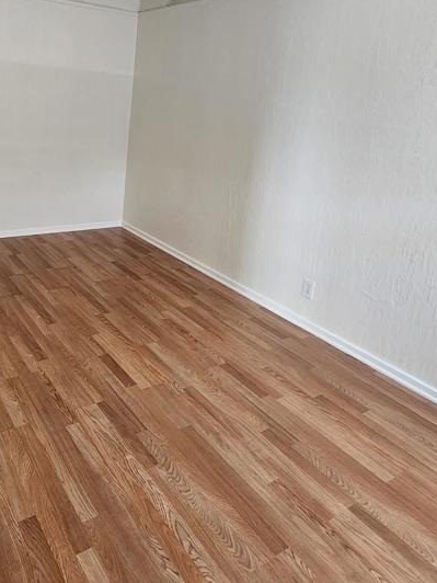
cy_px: 195
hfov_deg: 53.1
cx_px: 125
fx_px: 421
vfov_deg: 67.5
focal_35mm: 25
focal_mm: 2.2
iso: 400
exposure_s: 1/30
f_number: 2.2
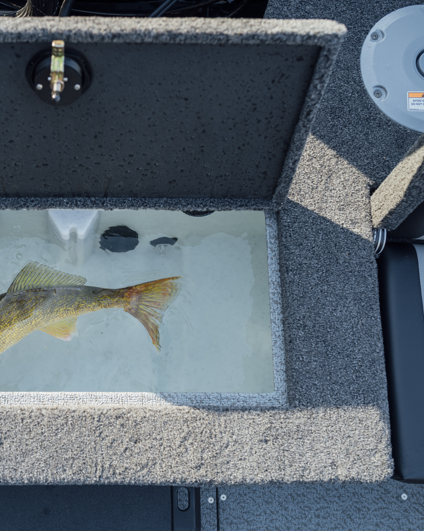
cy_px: 263
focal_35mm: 45
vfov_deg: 41.2
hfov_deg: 32.6
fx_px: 706
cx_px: 87
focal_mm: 28
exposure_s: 1/250
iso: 200
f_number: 2.8
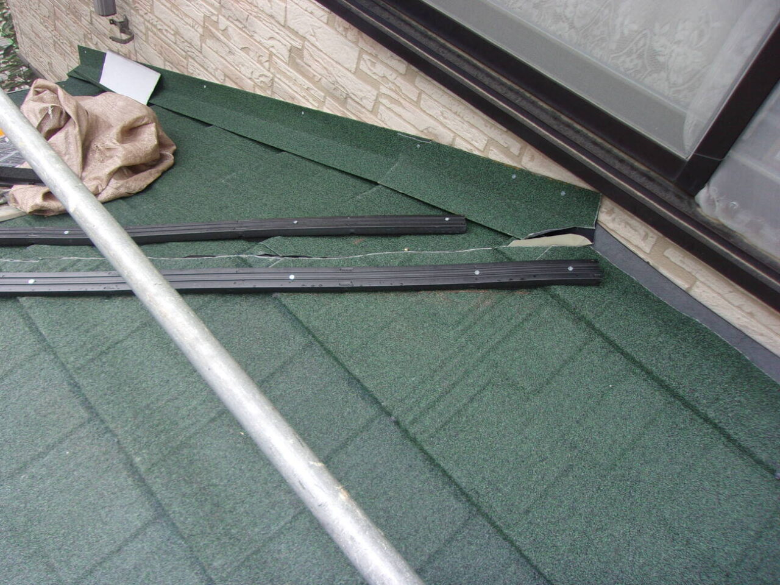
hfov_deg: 65.3
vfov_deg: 51.4
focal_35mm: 27
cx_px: 390
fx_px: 608
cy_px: 292
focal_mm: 4.9
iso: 80
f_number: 3
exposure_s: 1/90
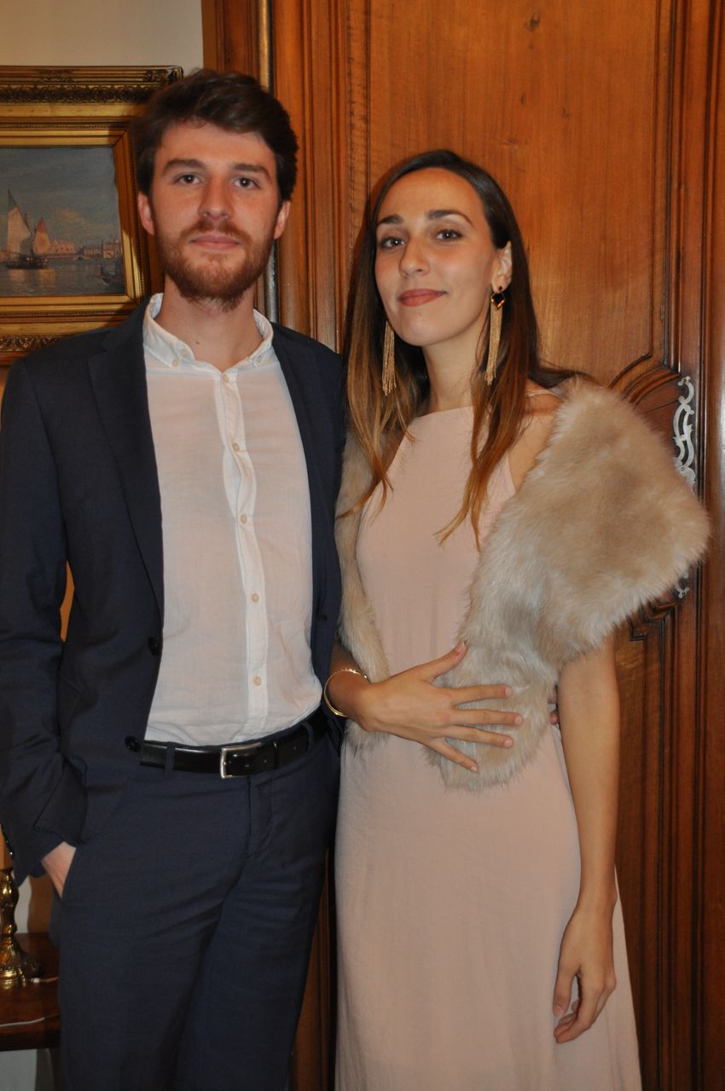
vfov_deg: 49.6
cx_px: 362
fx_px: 1181
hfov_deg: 34.1
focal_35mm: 39
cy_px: 546
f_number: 4
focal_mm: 26
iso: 800
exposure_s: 1/60
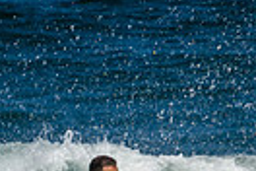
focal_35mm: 4036
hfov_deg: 0.5
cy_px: 316
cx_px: 115
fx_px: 28698
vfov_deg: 0.3
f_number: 11
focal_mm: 800
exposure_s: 1/2000
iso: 560
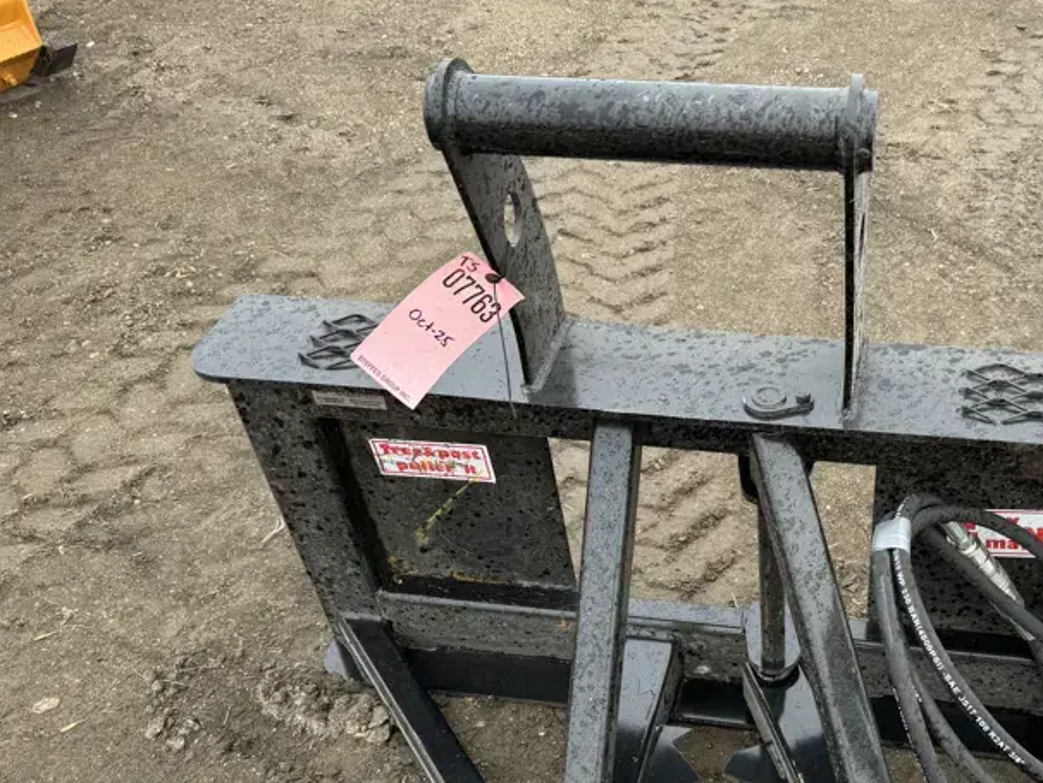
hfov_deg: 47.2
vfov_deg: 36.6
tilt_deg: -45.3
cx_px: 780
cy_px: 611
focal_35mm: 38
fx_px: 1145
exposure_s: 1/159
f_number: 1.78
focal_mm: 6.86
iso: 64
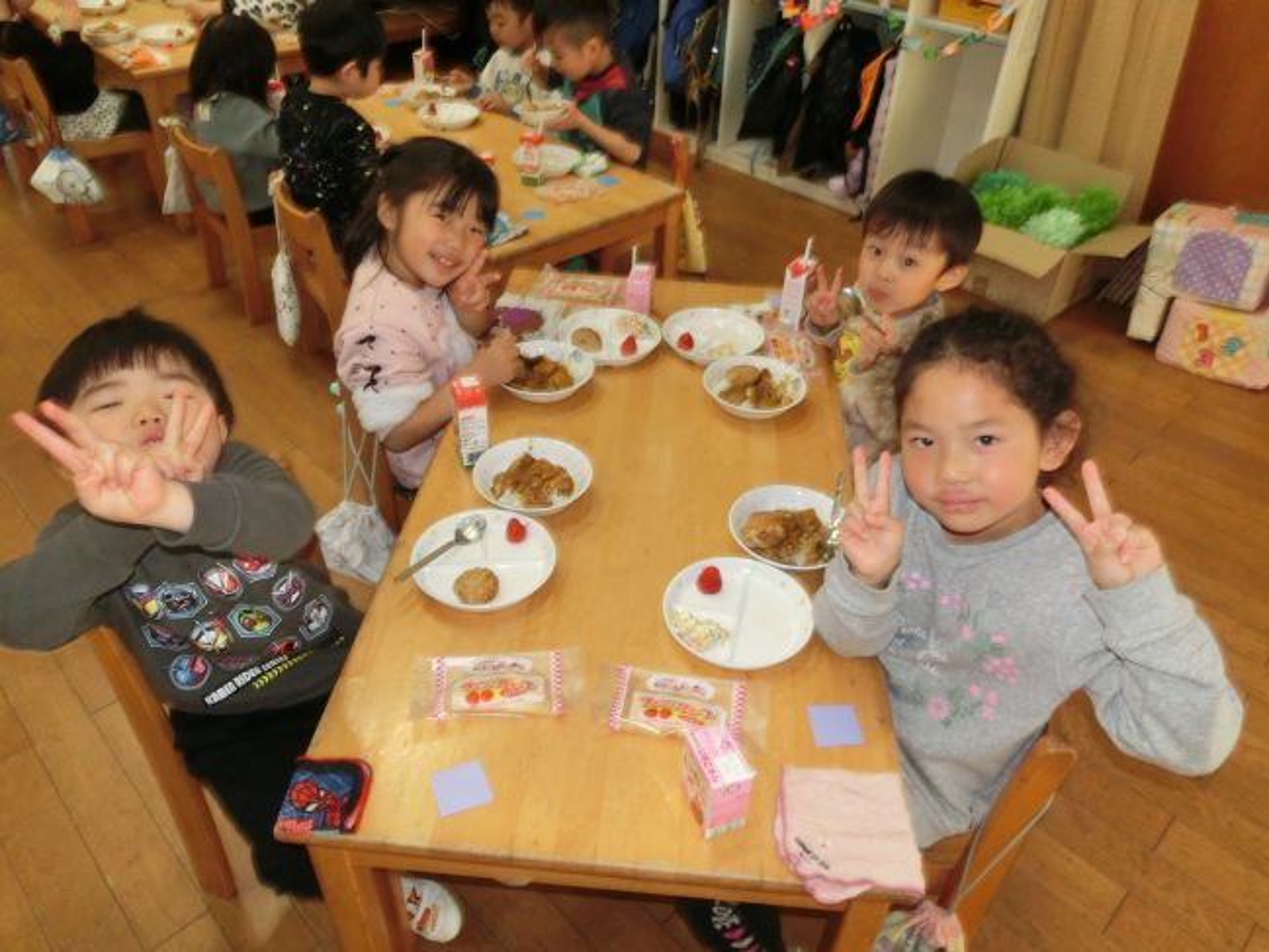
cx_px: 634
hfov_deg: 69.4
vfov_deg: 54.9
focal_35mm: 25
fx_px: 917
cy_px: 476
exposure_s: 1/60
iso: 400
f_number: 3.5
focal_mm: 4.5
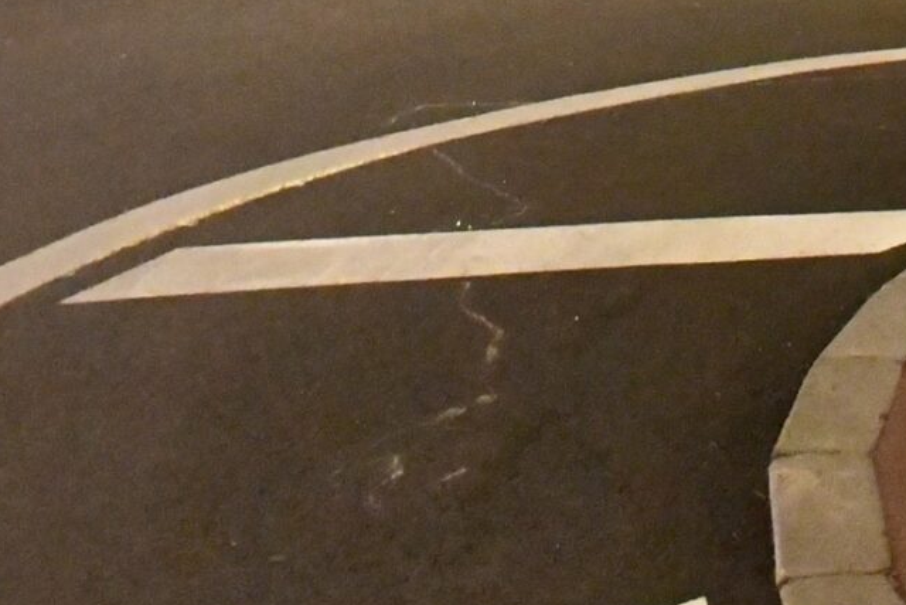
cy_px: -573
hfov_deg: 15.3
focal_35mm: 132
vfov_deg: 9.7
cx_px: 879
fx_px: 3323
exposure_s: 1/40
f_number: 3.5
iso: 12800
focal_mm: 22
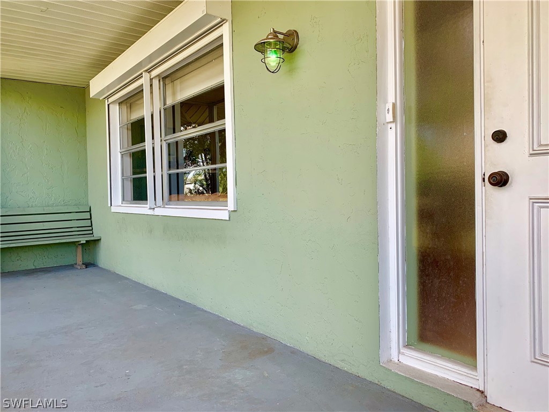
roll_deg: +1.2
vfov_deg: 53.1
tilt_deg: -2.3
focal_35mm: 26
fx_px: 412
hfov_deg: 67.3
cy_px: 206
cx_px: 274
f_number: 1.8
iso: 32
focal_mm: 4.25
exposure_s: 1/122
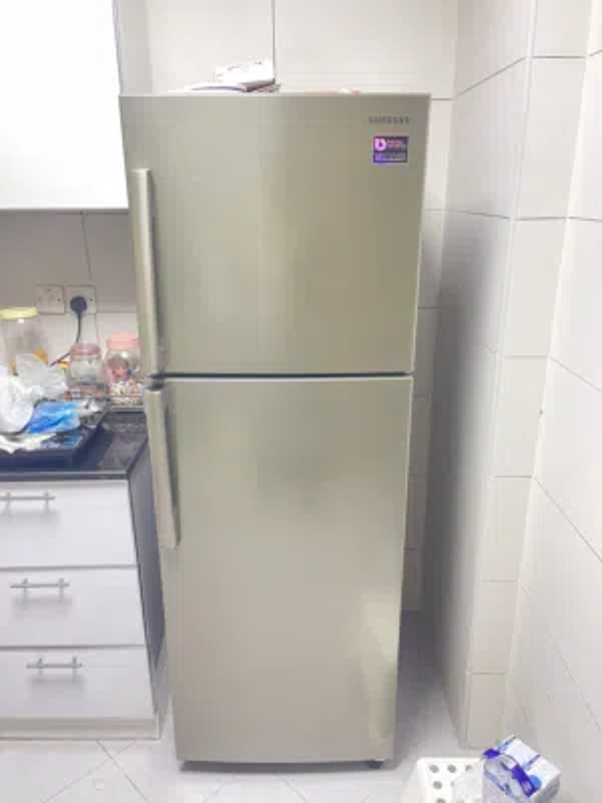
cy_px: 402
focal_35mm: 25
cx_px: 301
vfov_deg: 69.4
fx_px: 580
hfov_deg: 54.9
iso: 400
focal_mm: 5.1
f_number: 1.6
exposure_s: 1/33
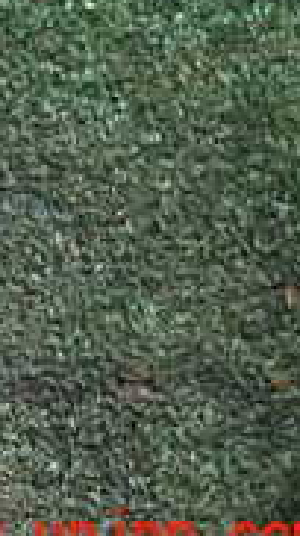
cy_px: -88
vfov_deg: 22.1
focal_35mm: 90
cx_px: -541
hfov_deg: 10.4
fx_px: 1276
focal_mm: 4.5
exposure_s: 1/30
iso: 320
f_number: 2
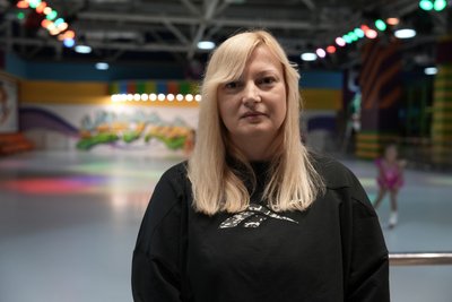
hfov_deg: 51.9
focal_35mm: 37
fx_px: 465
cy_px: 151
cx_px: 226
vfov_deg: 36.0
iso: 2000
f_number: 2.8
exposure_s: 1/100
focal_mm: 37
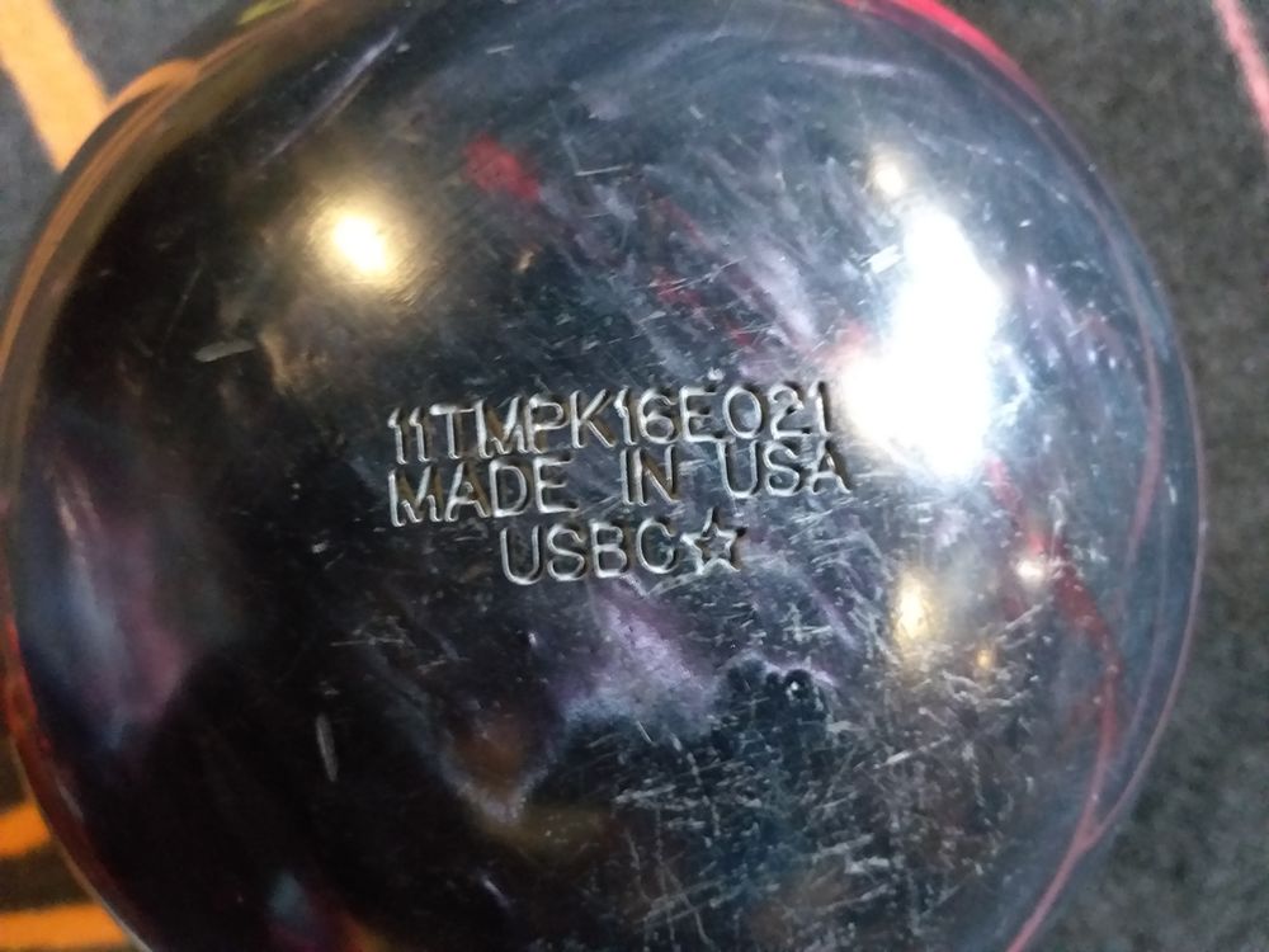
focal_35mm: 26
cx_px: 634
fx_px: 953
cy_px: 476
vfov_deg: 53.1
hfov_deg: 67.3
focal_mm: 3.93
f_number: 1.7
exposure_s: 1/17
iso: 1000
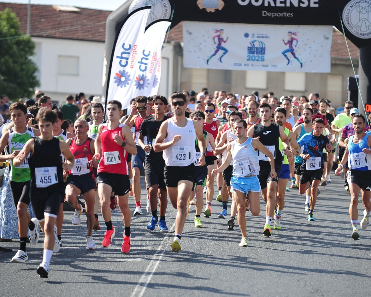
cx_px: 227
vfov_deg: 7.1
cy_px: 161
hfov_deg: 8.9
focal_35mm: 217
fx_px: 2383
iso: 160
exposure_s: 1/1000
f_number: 3.2
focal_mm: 170
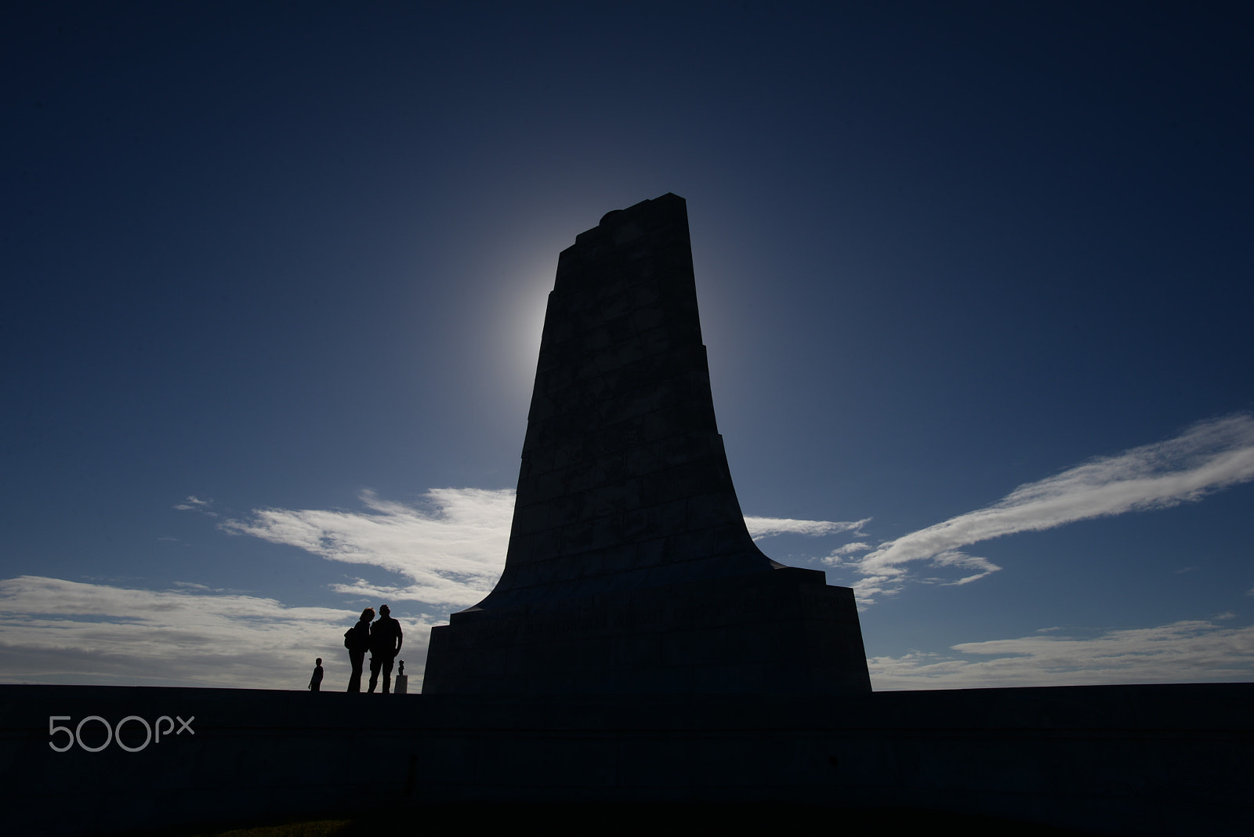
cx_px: 627
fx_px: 697
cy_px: 418
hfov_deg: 84.0
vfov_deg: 62.0
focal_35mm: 20
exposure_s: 1/500
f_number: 16
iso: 100
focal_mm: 20
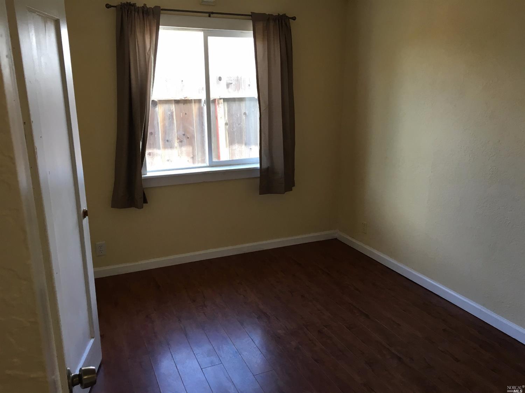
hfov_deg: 61.7
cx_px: 262
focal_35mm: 29
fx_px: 440
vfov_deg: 48.2
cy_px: 196
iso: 32
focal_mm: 4.15
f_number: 2.2
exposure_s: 1/30
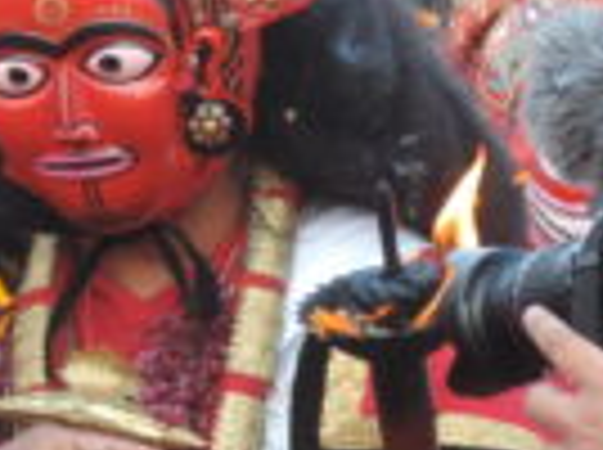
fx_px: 9425
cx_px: 148
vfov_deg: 2.7
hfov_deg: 3.7
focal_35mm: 542
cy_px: 259
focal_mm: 25.8
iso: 400
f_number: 4.4
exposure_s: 1/100
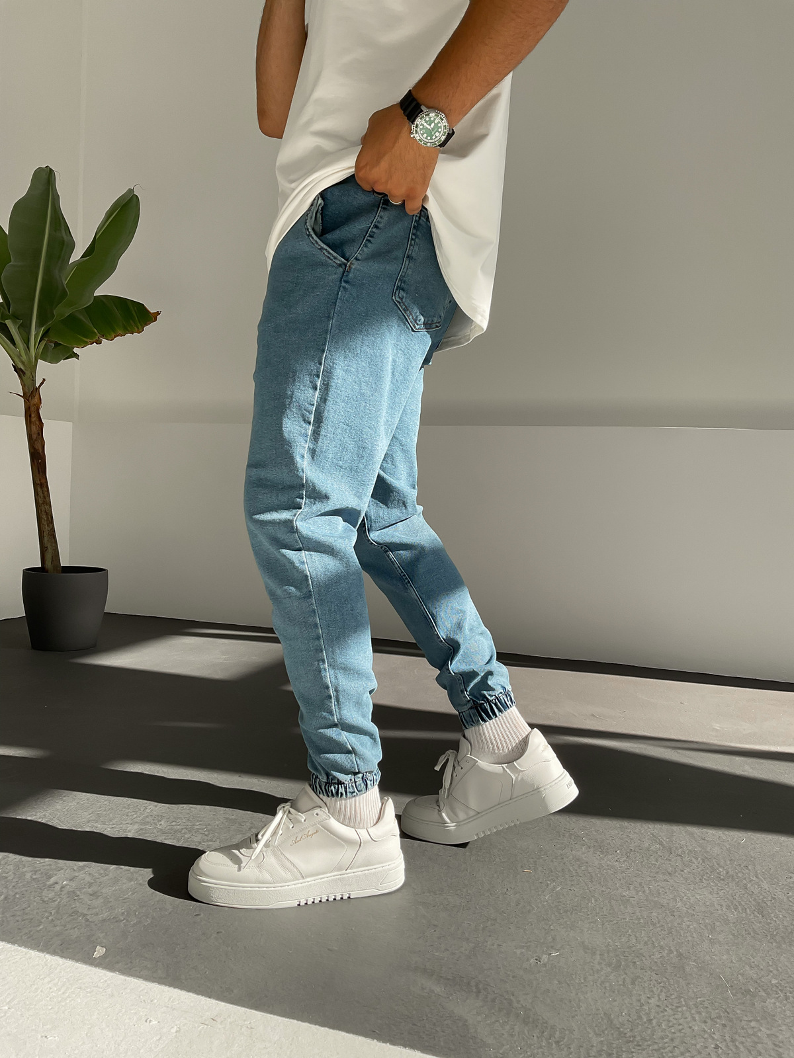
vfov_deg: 61.7
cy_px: 529
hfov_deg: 48.2
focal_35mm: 29
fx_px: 887
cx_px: 397
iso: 16
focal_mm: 3
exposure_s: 1/600
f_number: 1.8
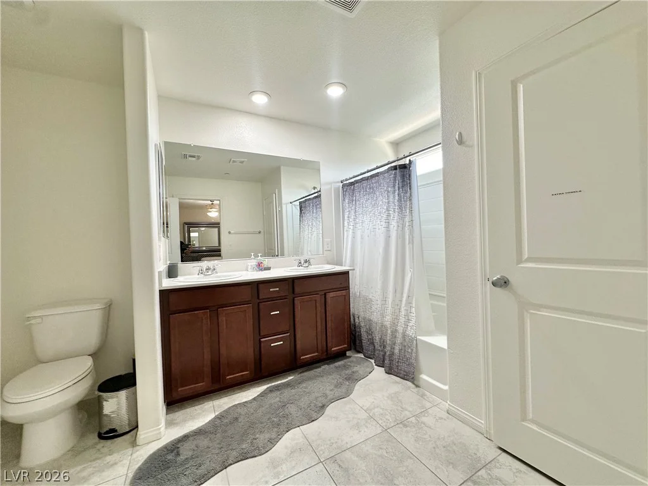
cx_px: 324
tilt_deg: -0.2
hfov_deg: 102.1
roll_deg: +1.4
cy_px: 243
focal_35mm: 14
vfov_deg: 85.7
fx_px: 262
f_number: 2.2
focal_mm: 2.22
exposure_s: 1/120
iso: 125
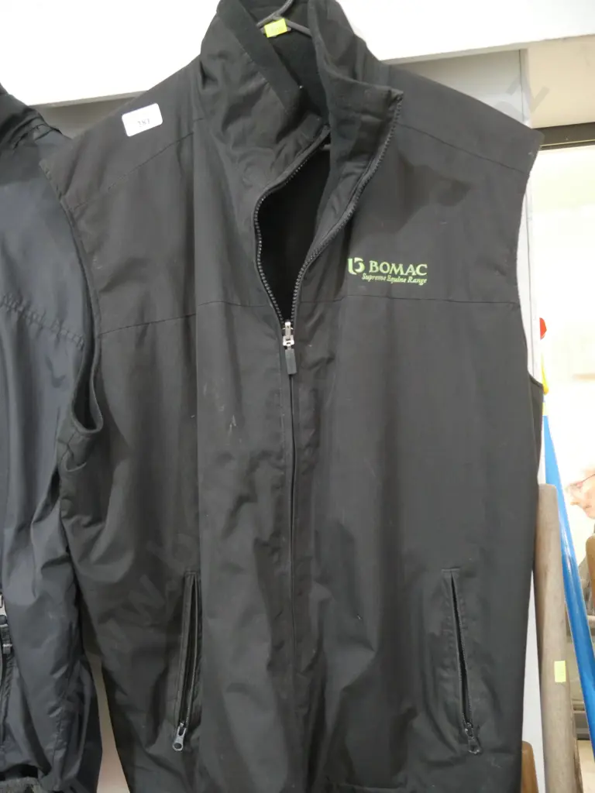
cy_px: 396
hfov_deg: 49.7
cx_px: 298
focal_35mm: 28
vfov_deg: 63.4
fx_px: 642
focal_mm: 14
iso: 3200
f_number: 3.5
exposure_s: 1/50
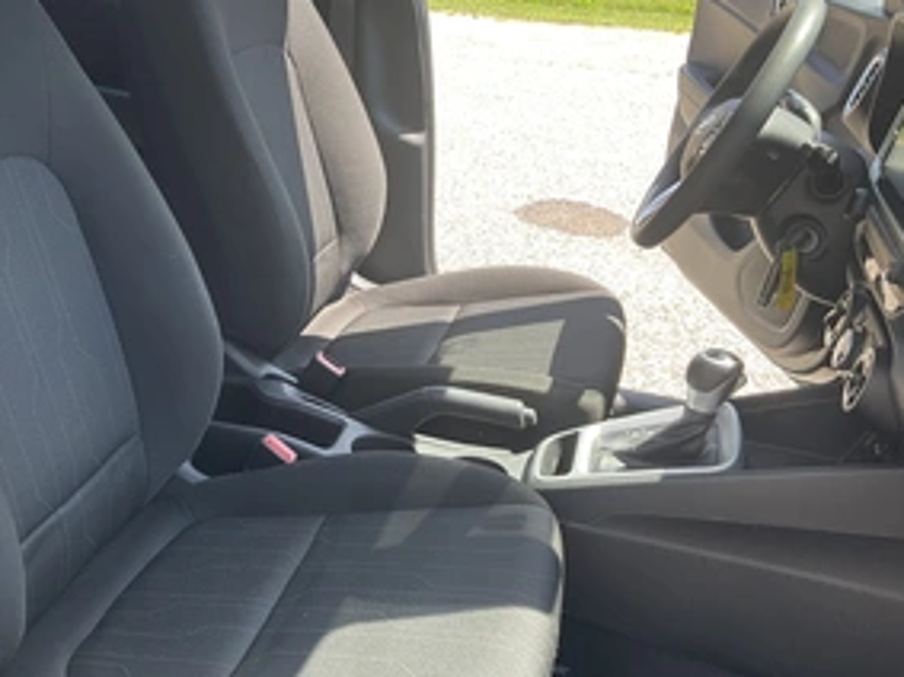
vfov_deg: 35.1
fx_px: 1070
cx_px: 297
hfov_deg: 45.1
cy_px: 374
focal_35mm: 41
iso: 16
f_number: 1.8
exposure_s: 1/122
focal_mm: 3
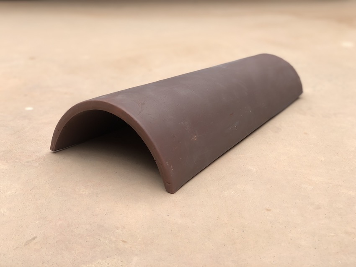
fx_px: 535
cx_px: 178
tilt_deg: -21.8
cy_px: 134
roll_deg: -2.7
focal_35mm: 52
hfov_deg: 36.8
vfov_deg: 28.0
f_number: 2.4
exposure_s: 1/127
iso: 16
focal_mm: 6
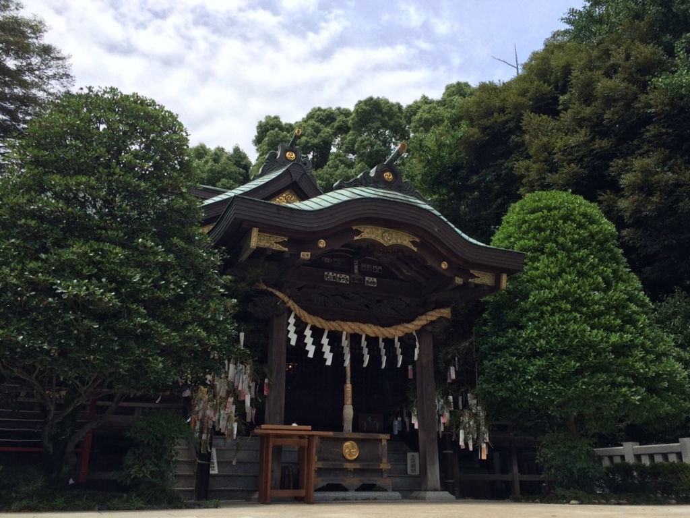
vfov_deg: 48.2
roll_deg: +0.6
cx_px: 345
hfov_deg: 61.7
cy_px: 259
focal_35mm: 29
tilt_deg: +21.1
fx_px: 578
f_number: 2.2
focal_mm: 4.15
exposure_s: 1/1520
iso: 32
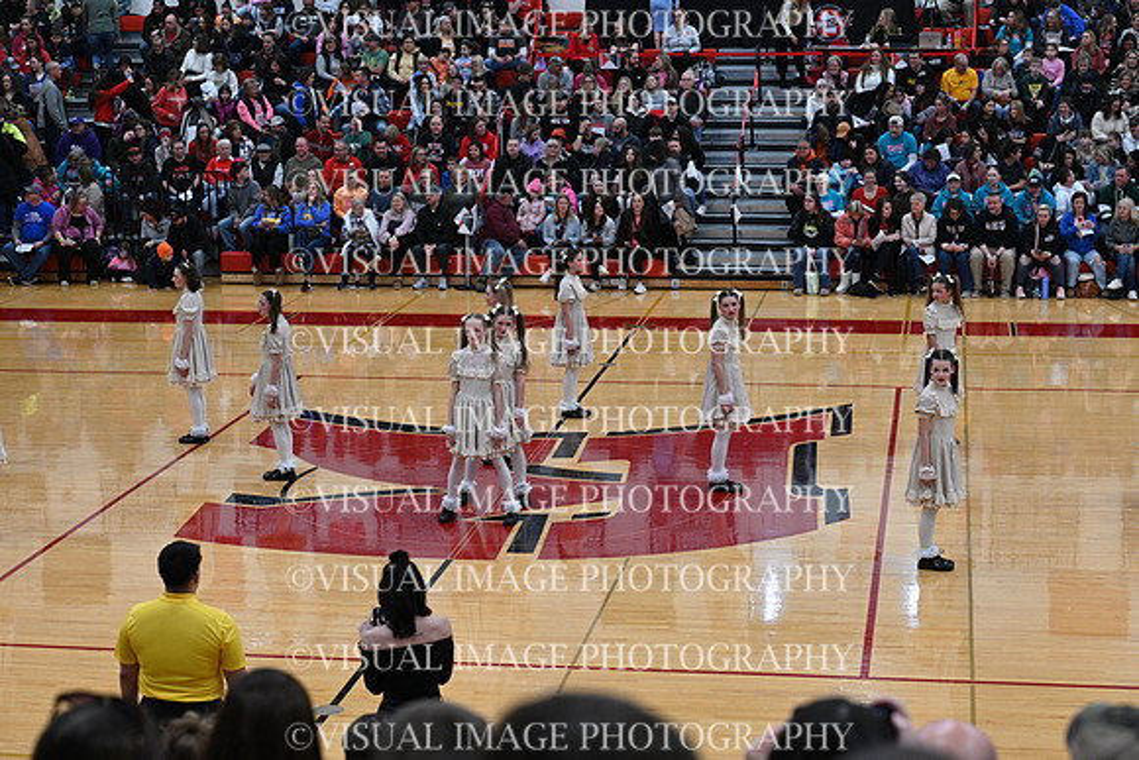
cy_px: 380
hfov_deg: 28.8
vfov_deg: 19.5
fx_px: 2215
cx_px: 570
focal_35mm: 70
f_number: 4
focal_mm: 70
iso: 4000
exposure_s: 1/400
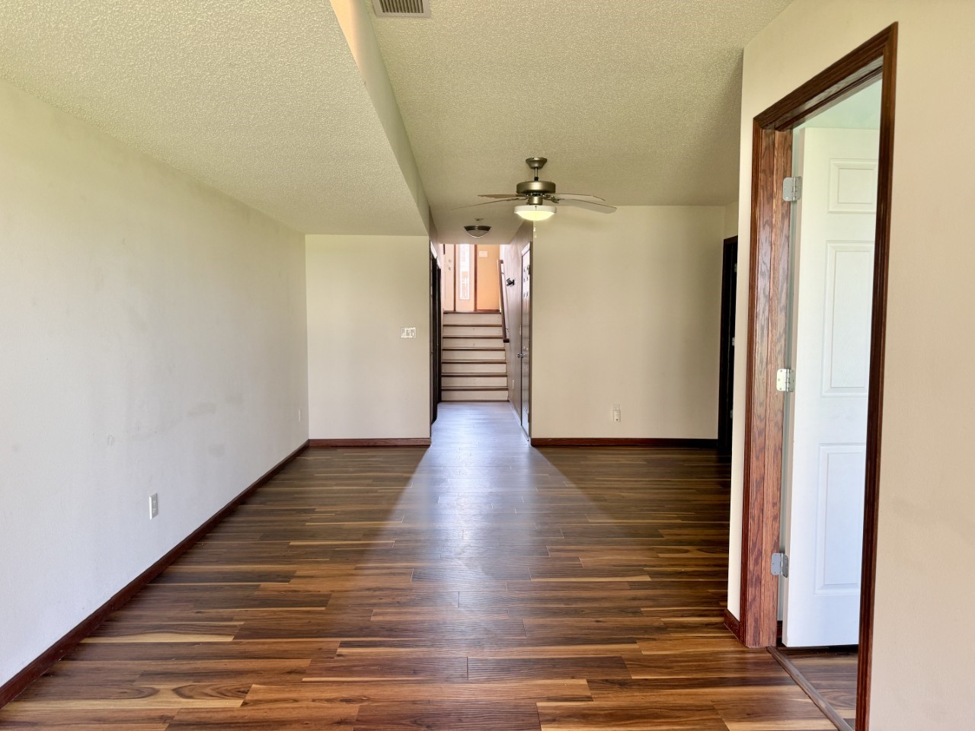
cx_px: 488
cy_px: 366
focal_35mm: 24
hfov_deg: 71.6
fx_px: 676
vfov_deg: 56.8
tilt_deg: -3.3
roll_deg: +0.0
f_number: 1.78
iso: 125
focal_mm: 6.76
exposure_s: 1/60
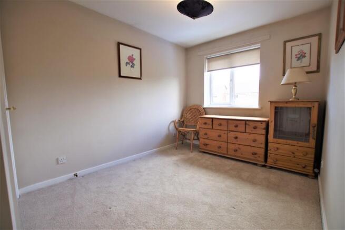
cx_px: 172
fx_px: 144
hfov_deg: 100.4
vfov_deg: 77.4
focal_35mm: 15
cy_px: 115
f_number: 3.5
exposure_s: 1/40
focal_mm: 10
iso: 200
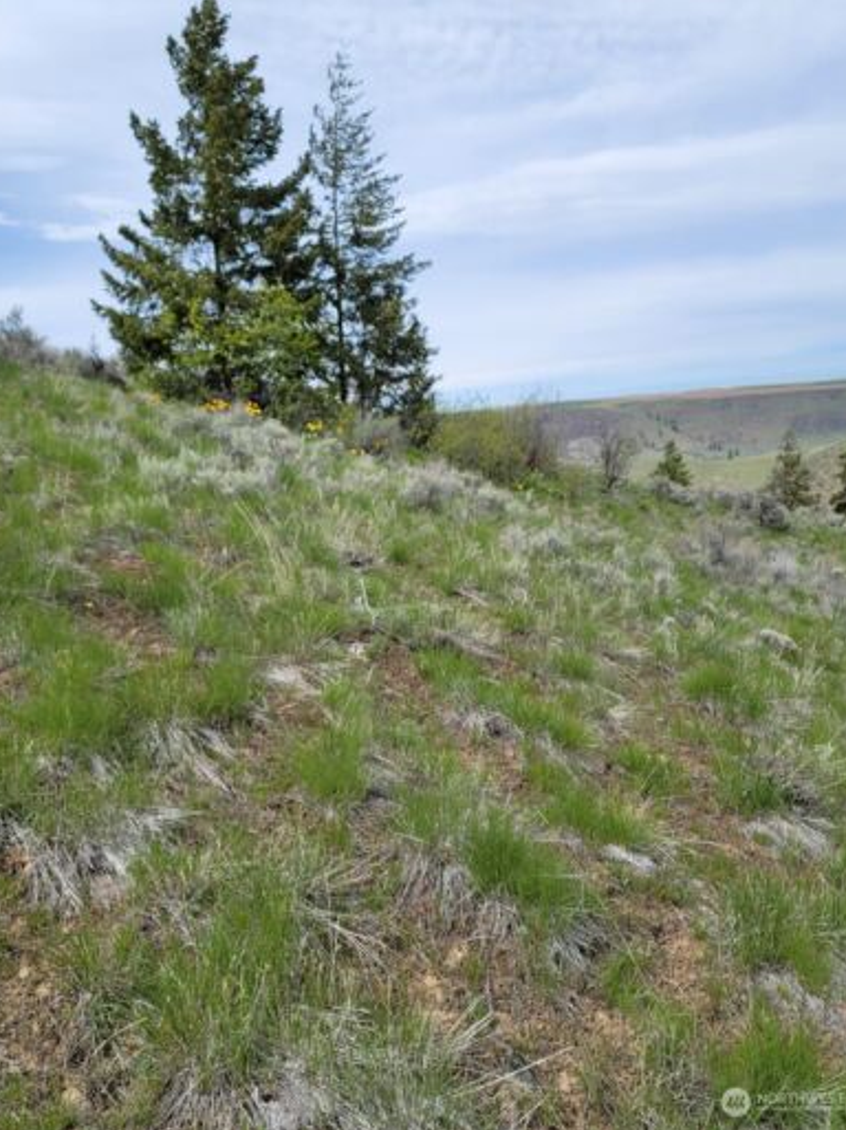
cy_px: 550
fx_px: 848
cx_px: 425
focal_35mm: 26
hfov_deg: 53.0
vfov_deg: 67.3
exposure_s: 1/973
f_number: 1.8
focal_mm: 7
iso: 20
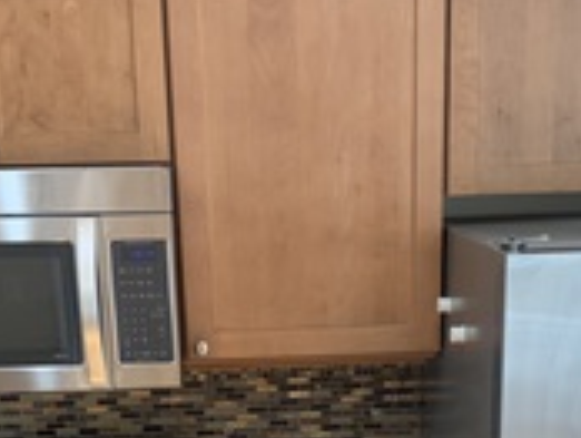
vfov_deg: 20.8
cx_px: 302
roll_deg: +1.4
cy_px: 493
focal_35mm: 67
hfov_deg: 28.9
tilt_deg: -16.6
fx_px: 1126
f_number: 1.8
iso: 50
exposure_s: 1/60
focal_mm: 4.25
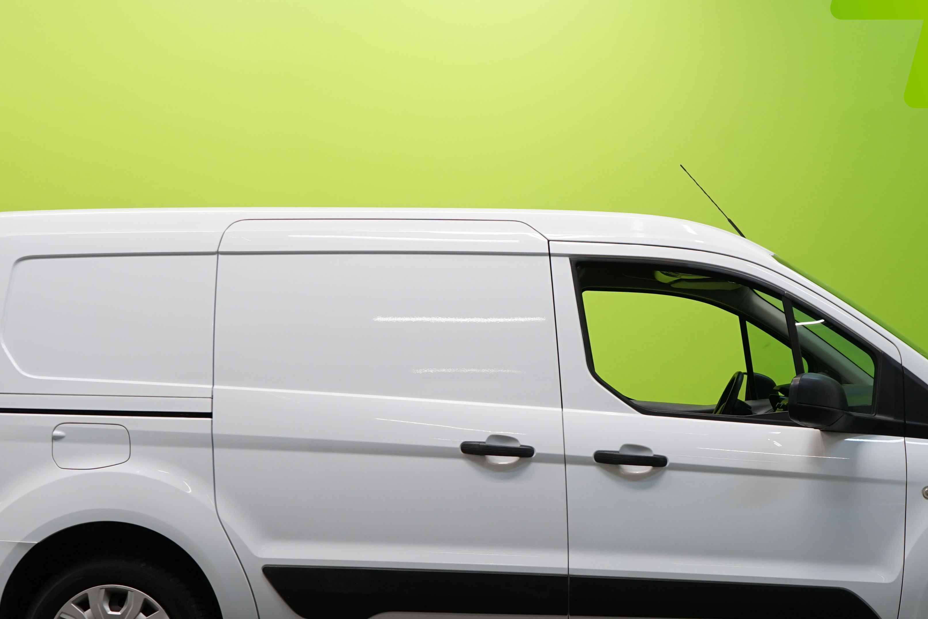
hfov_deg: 35.4
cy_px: 402
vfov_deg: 24.1
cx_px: 579
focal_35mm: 56
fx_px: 1444
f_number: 5.6
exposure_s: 1/50
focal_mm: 30
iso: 400
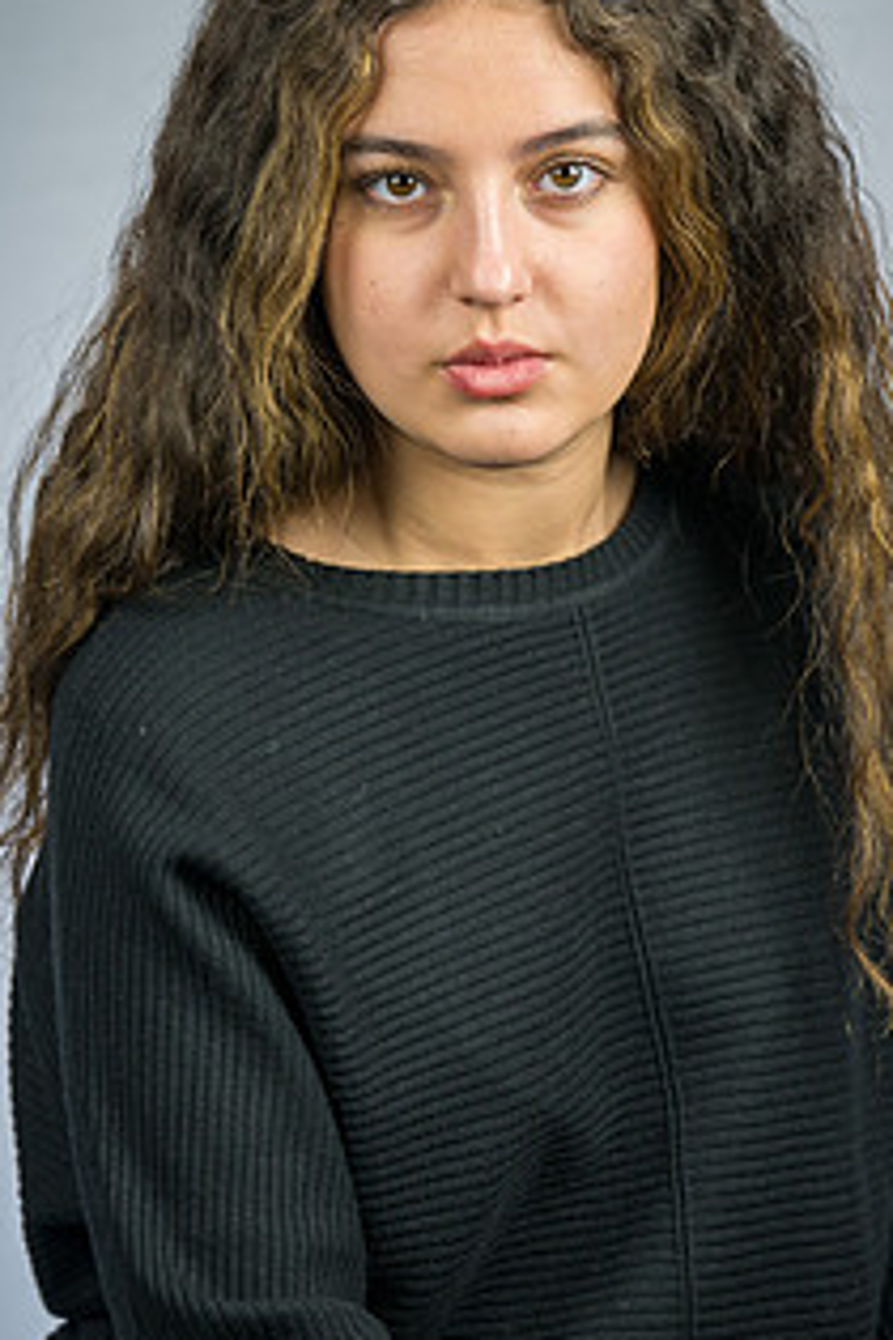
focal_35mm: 193
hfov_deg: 7.1
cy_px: 659
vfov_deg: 10.7
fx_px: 7181
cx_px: 523
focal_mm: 135
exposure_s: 1/15
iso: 400
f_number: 5.6
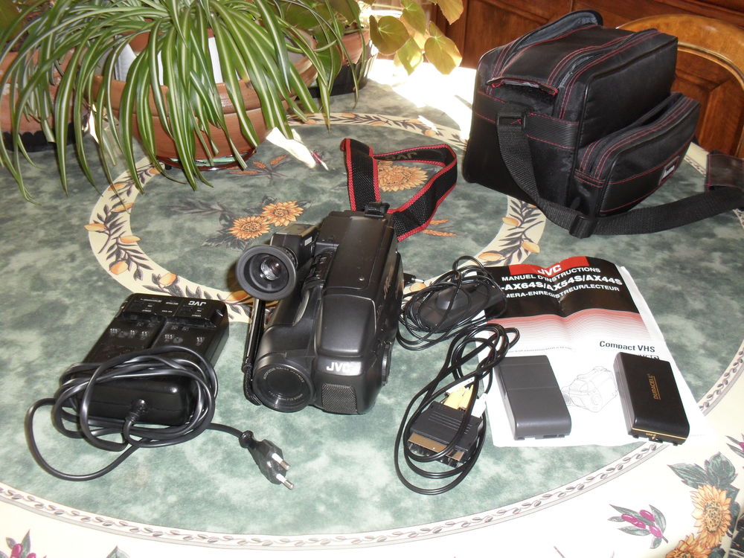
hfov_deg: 52.6
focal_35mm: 35
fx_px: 752
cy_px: 279
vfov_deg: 40.7
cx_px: 372
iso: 200
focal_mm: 6.3
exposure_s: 1/45
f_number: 3.2
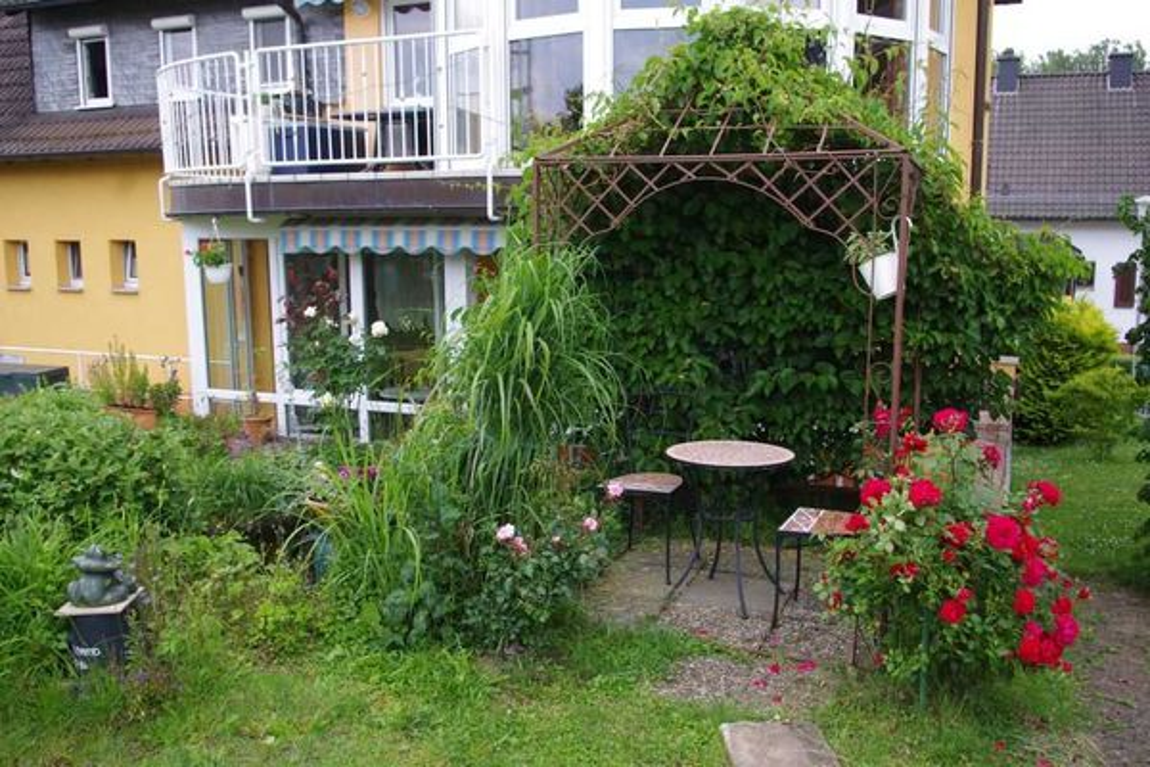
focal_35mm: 31
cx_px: 575
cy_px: 384
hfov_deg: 60.3
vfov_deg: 42.3
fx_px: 990
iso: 200
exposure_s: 1/200
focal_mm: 21.25
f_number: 5
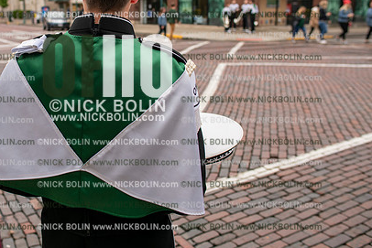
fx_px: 413
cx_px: 107
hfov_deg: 47.2
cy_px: 78
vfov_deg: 33.1
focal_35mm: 40
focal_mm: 28
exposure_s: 1/60
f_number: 4
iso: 140
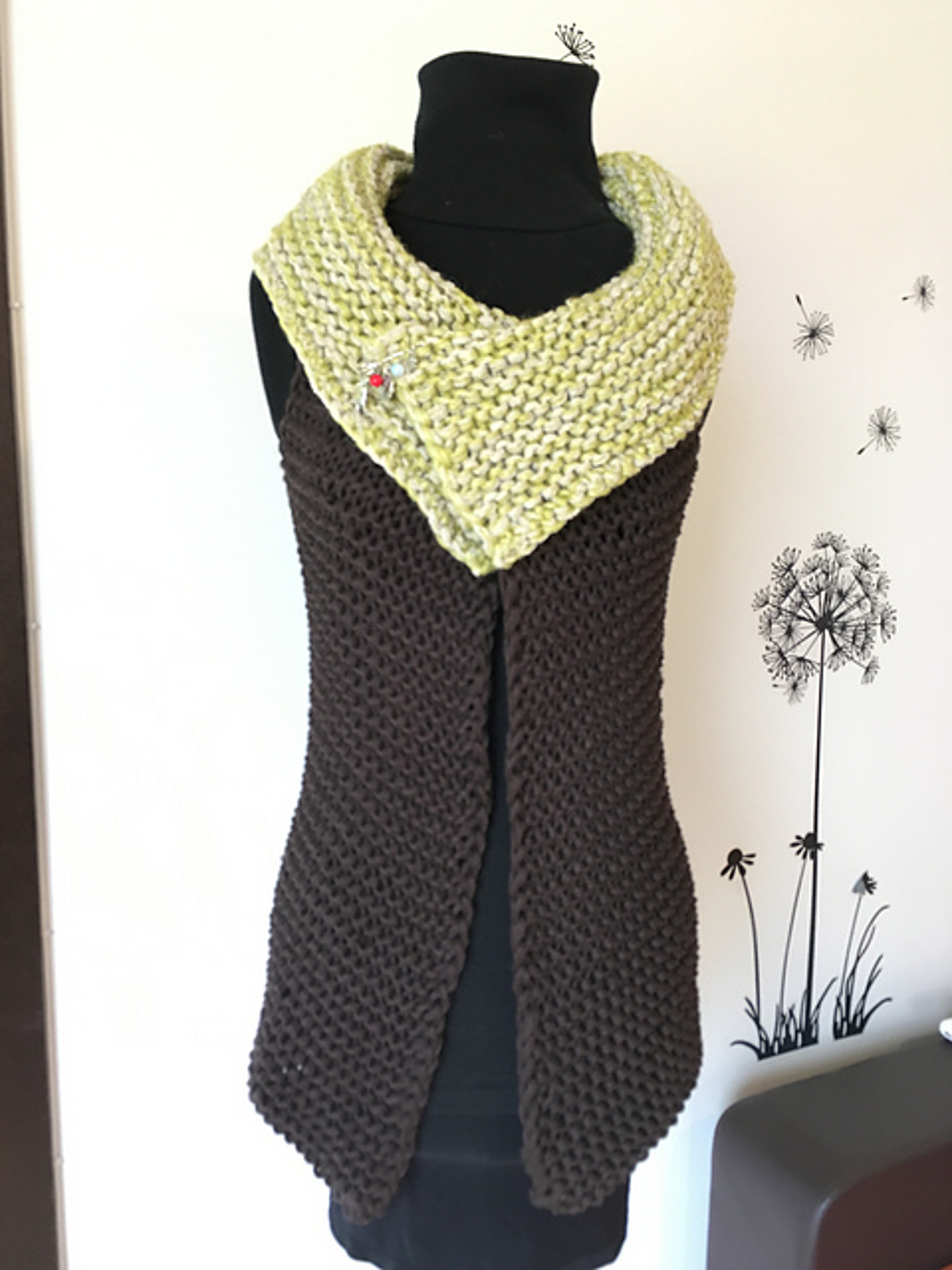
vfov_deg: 61.7
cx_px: 476
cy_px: 635
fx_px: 1063
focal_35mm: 29
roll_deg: -0.6
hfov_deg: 48.2
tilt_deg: -9.4
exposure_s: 1/33
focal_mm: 4.15
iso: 125
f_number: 2.2
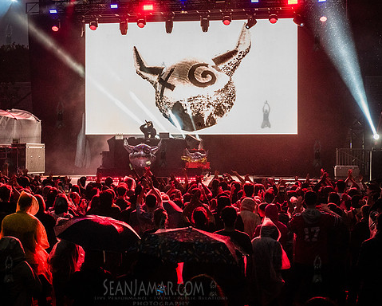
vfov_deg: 20.5
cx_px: 163
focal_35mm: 75
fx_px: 849
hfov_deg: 25.3
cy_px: 153
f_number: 4.5
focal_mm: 66
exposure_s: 1/1250
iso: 5000
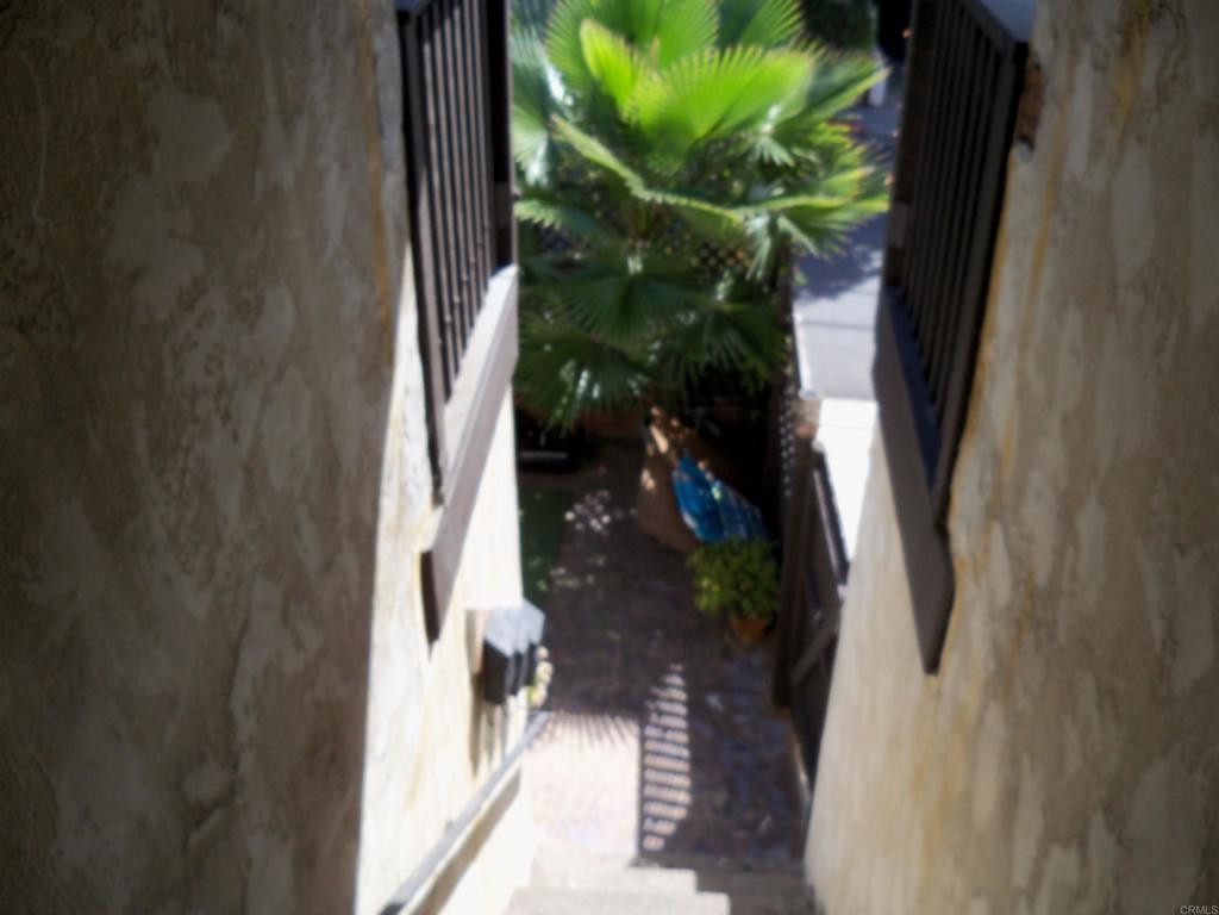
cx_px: 610
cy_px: 458
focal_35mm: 35
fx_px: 1233
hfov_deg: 52.6
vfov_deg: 40.7
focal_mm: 6.2
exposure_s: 1/320
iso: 80
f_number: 3.5
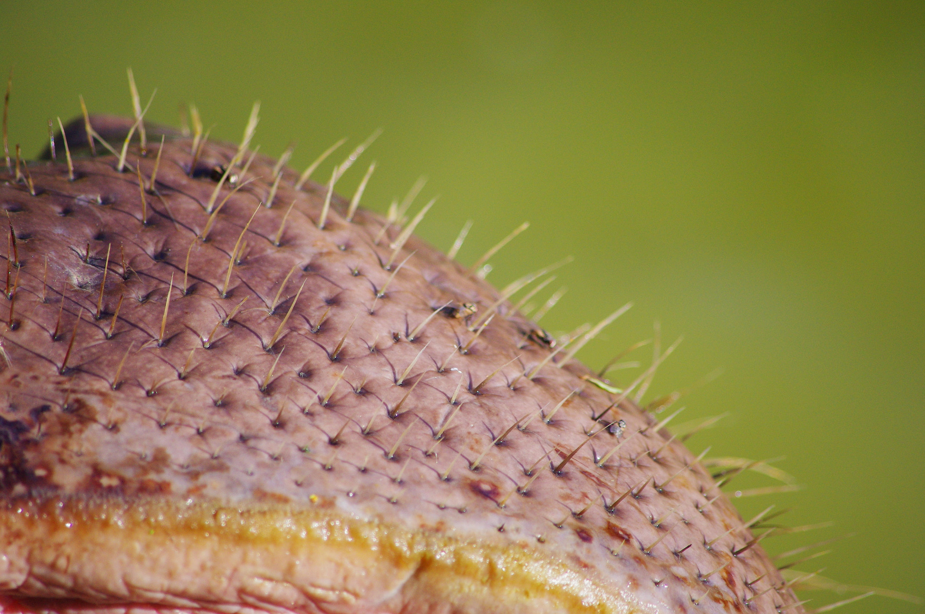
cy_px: 307
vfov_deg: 4.0
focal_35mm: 345
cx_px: 462
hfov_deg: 6.0
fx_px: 8853
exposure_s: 1/1500
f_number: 5.6
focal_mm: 230
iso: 560
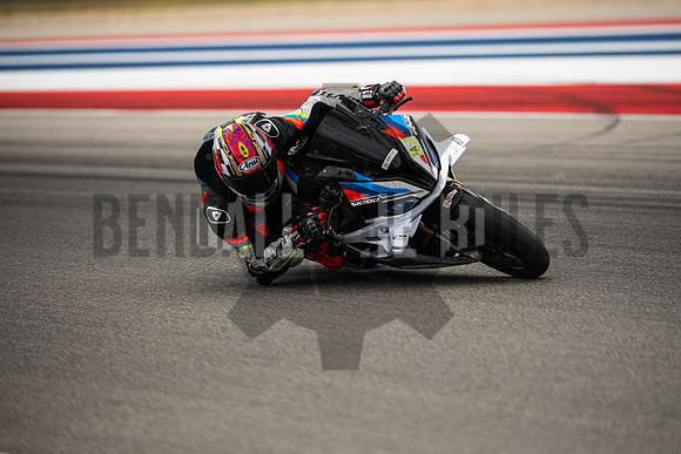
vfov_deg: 4.6
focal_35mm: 300
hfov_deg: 6.9
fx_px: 5676
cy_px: 227
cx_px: 340
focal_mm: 200
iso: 500
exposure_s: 1/5000
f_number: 2
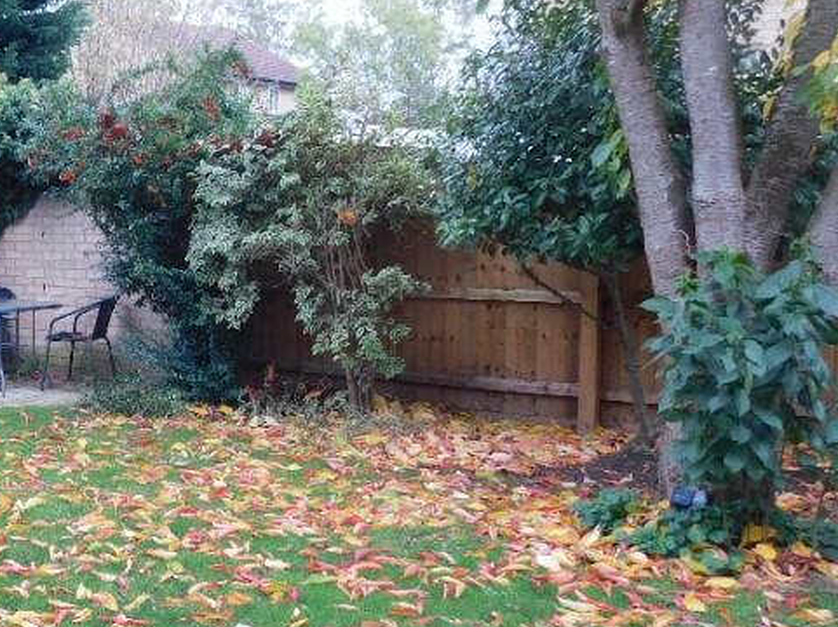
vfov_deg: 29.6
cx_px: 30
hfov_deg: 35.7
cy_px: 301
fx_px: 1185
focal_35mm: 49
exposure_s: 1/100
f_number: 3
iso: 125
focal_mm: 4
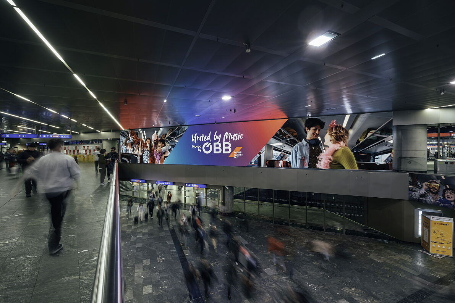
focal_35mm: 16
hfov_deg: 96.7
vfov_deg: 73.7
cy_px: 152
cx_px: 228
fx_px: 202
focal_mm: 16
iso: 100
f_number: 9
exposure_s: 1/1.67
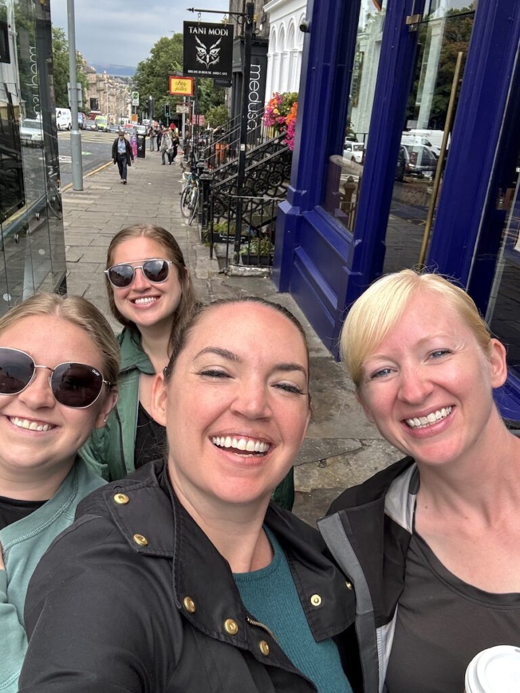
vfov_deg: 60.0
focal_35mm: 30
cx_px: 260
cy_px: 346
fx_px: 601
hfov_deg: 46.8
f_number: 1.9
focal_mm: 2.69
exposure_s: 1/419
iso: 25
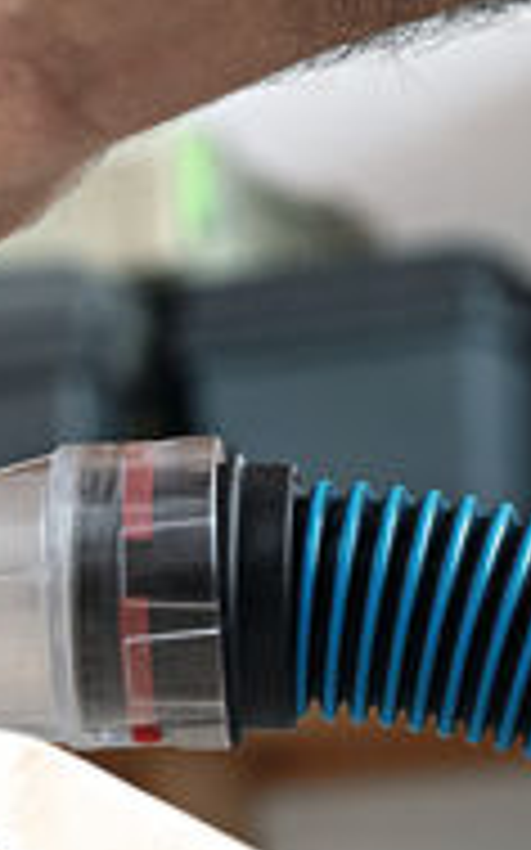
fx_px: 6998
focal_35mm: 302
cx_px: -423
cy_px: 34
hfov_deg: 4.3
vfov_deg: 6.9
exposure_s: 1/100
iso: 1250
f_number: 6.3
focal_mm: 70
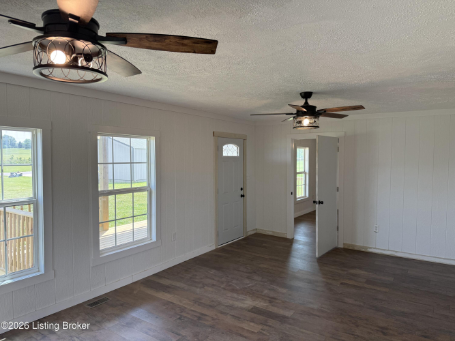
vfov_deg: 56.8
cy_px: 170
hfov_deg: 71.6
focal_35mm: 24
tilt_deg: -2.4
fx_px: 315
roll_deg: -0.1
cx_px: 228
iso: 100
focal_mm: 6.76
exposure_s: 1/246
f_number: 1.78
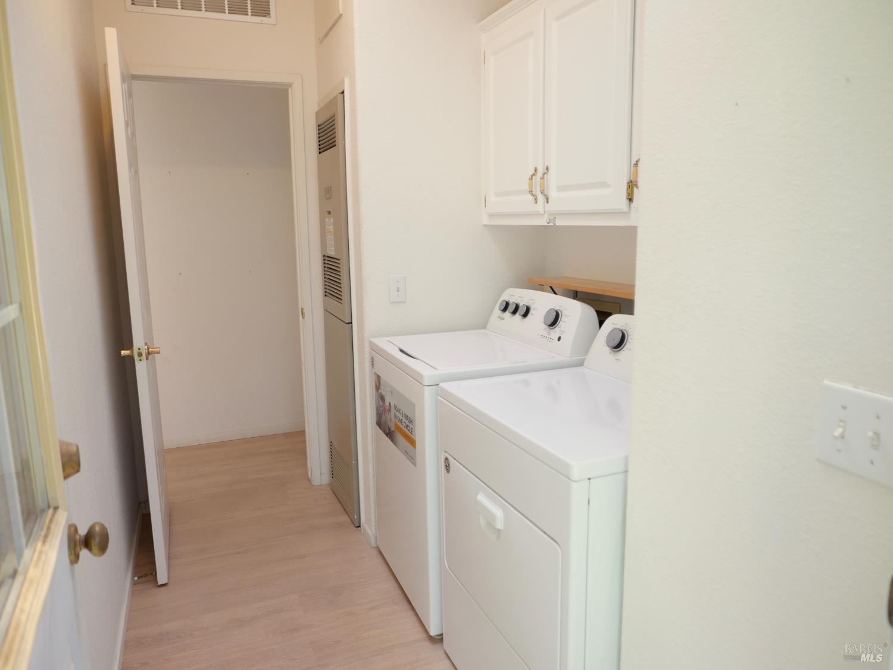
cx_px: 446
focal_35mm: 24
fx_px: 619
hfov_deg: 71.6
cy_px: 335
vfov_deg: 56.8
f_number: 1.7
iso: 200
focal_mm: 10.9
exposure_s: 1/60
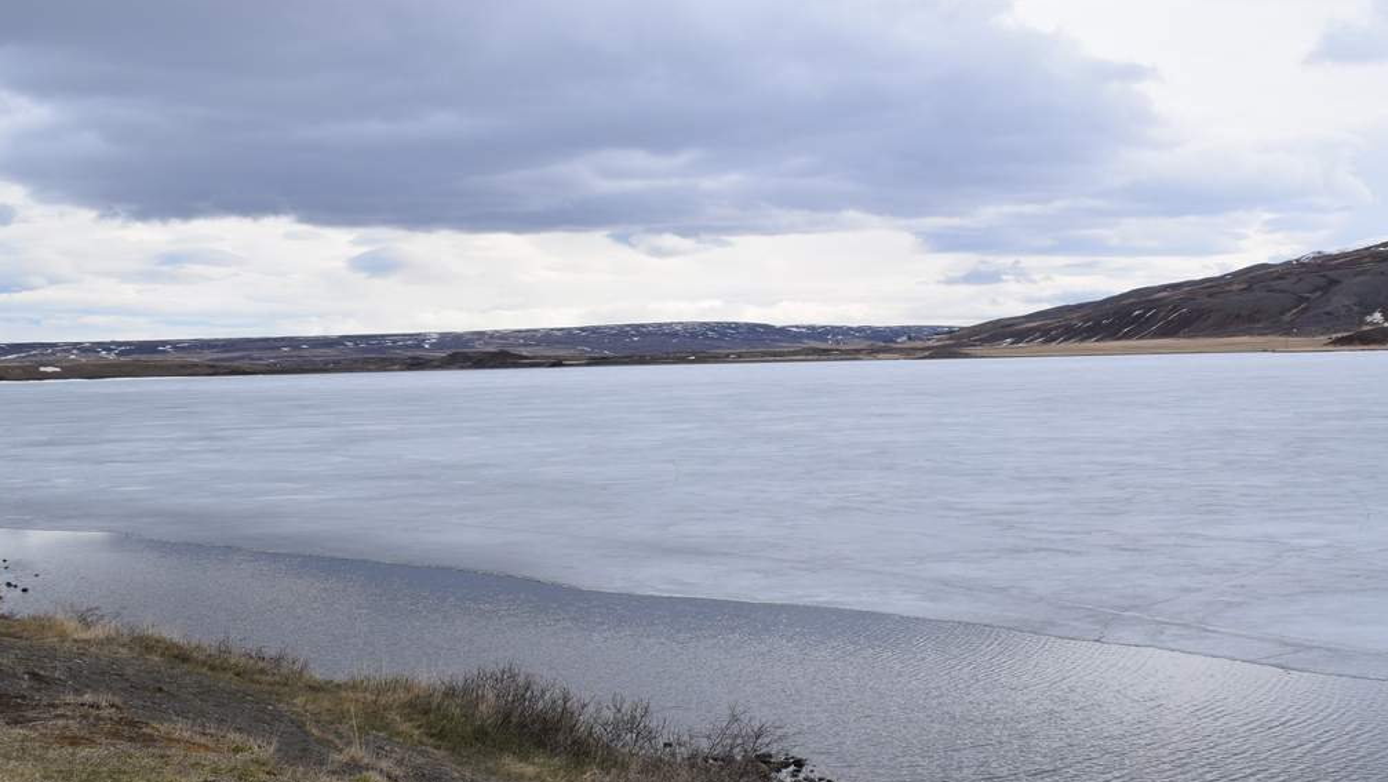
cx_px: 695
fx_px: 1823
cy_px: 445
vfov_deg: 24.2
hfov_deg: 41.7
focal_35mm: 50
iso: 200
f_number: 10
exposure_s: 1/400
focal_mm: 31
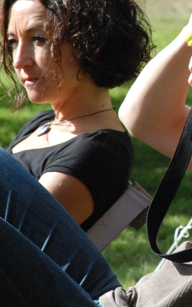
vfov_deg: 3.8
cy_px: 56
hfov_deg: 2.4
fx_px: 4582
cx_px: 245
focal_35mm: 547
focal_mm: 135
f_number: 9
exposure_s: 1/1250
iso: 1600
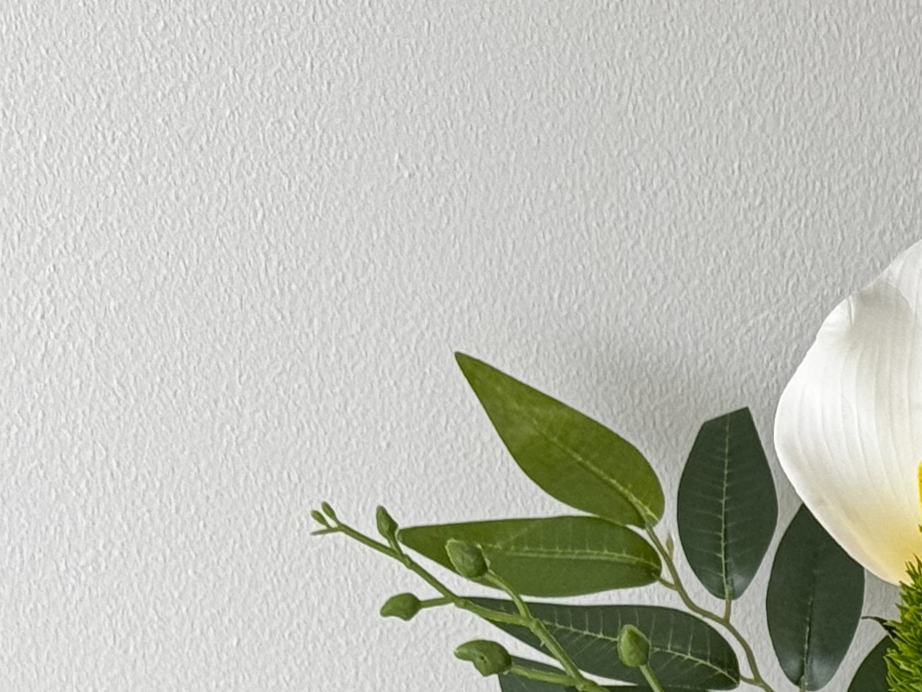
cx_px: 1362
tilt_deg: -31.5
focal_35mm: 168
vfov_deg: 8.6
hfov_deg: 11.3
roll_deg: -1.6
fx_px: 4475
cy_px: 1079
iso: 100
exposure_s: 1/60
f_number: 1.78
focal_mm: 6.76
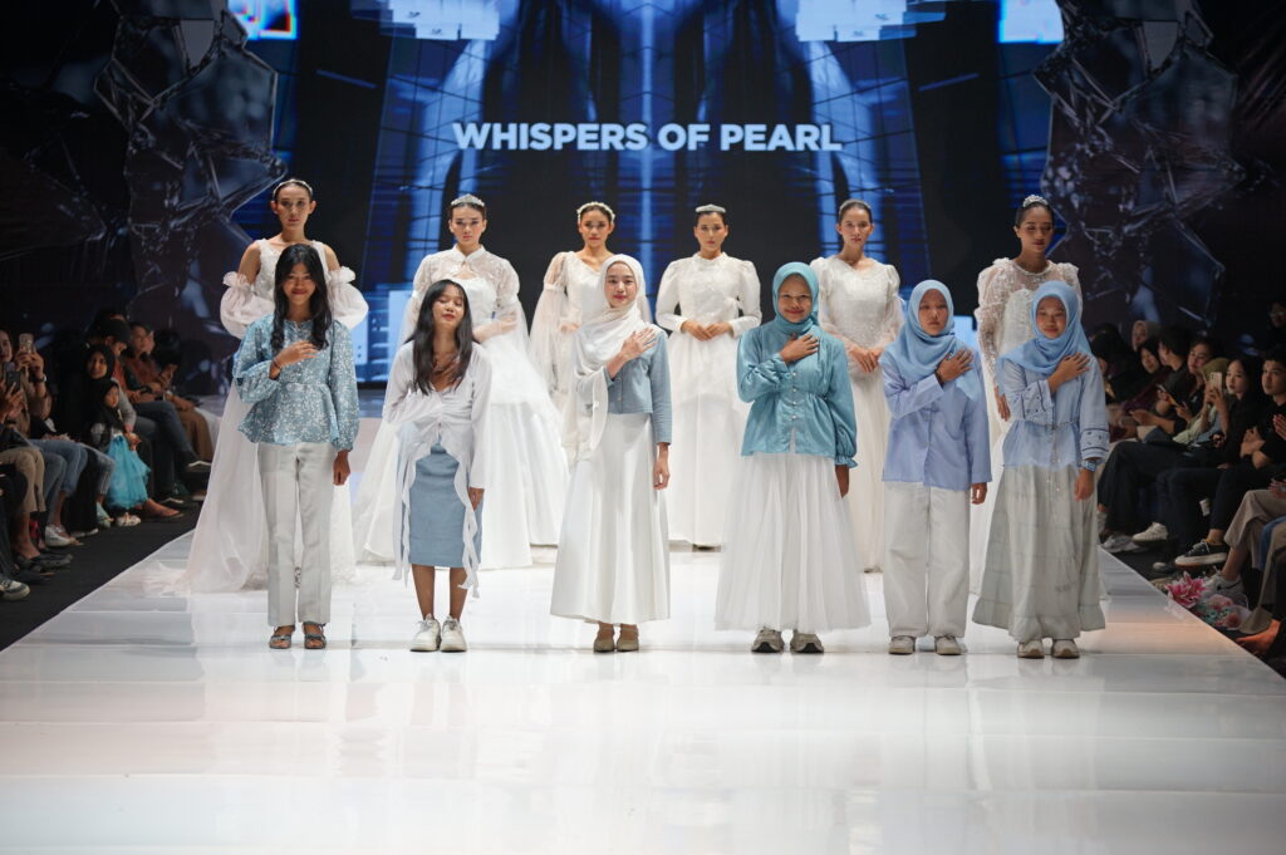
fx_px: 3676
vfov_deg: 13.3
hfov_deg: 19.8
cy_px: 428
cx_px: 643
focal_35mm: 103
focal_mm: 103
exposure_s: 1/250
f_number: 4
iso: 800
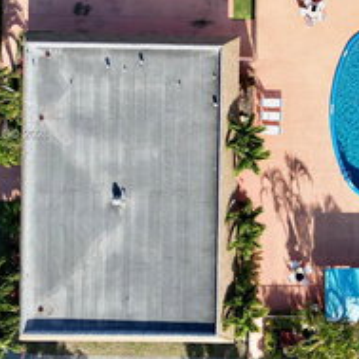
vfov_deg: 35.2
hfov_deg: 34.1
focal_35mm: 48
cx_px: 297
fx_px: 563
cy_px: 135
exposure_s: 1/2000
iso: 200
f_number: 1.7
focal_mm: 6.72
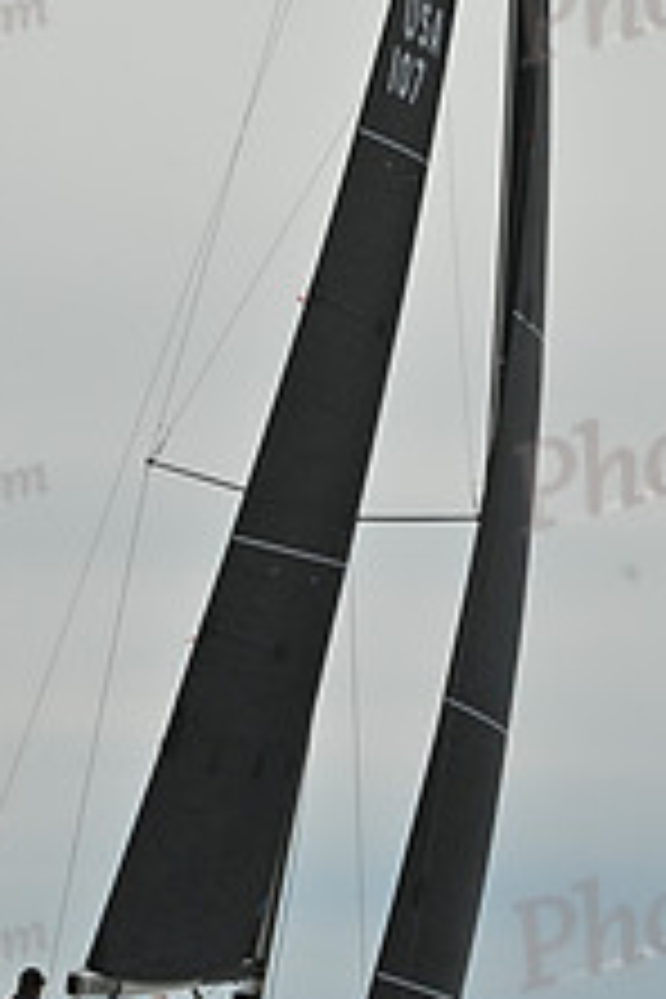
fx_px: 5078
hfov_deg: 7.5
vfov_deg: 11.2
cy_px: 248
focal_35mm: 183
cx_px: 281
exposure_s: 1/1250
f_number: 11
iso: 320
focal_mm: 70
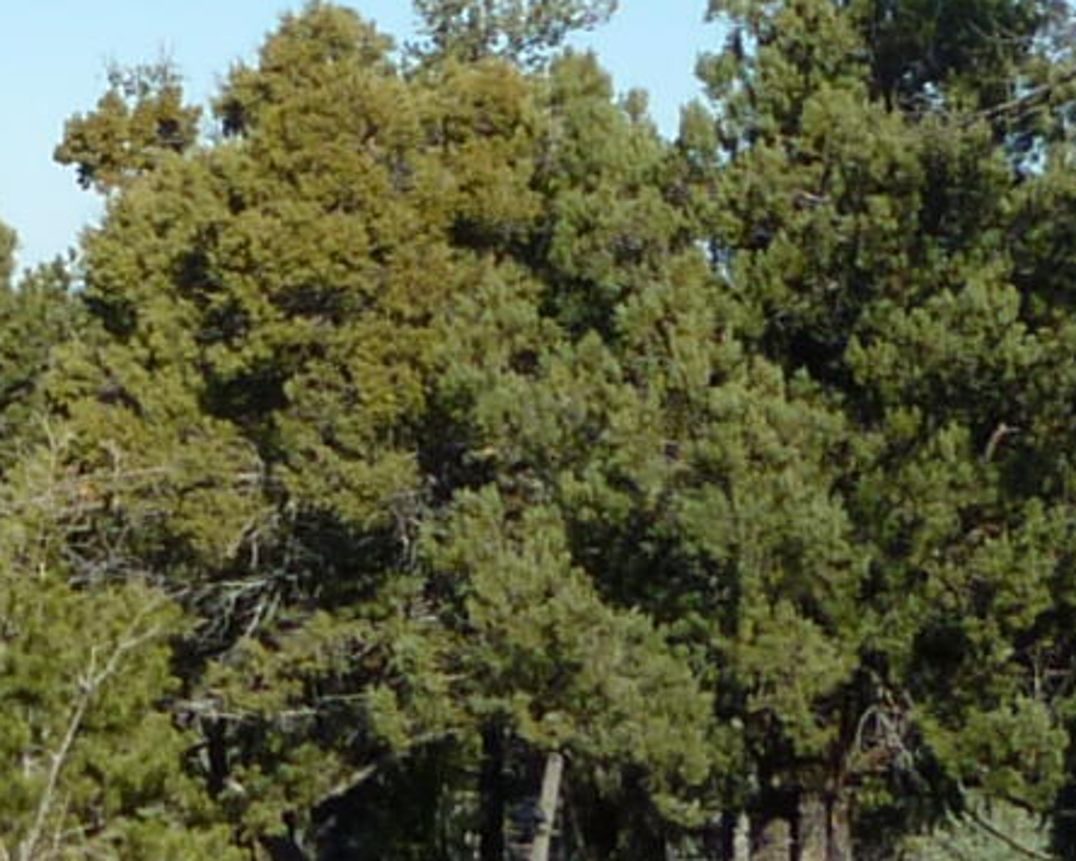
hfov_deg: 9.9
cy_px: 126
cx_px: -329
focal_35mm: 191
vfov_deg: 8.1
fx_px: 6082
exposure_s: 1/640
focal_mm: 5.2
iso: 80
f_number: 4
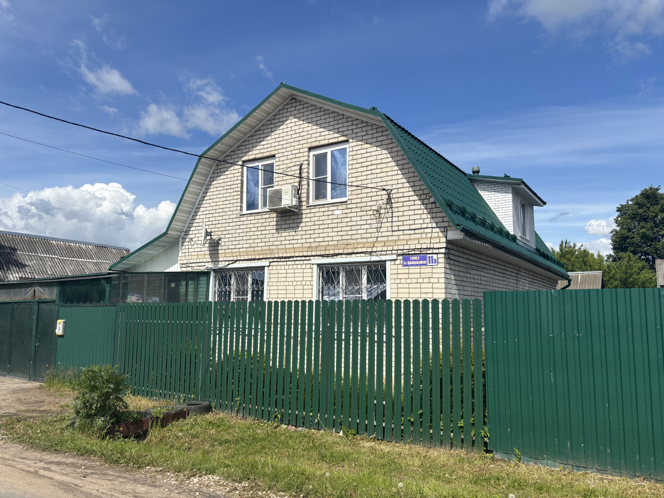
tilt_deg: +7.3
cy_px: 249
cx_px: 332
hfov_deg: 67.3
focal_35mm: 26
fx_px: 499
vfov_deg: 53.1
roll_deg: -1.4
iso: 50
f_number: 1.6
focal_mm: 5.96
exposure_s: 1/4630
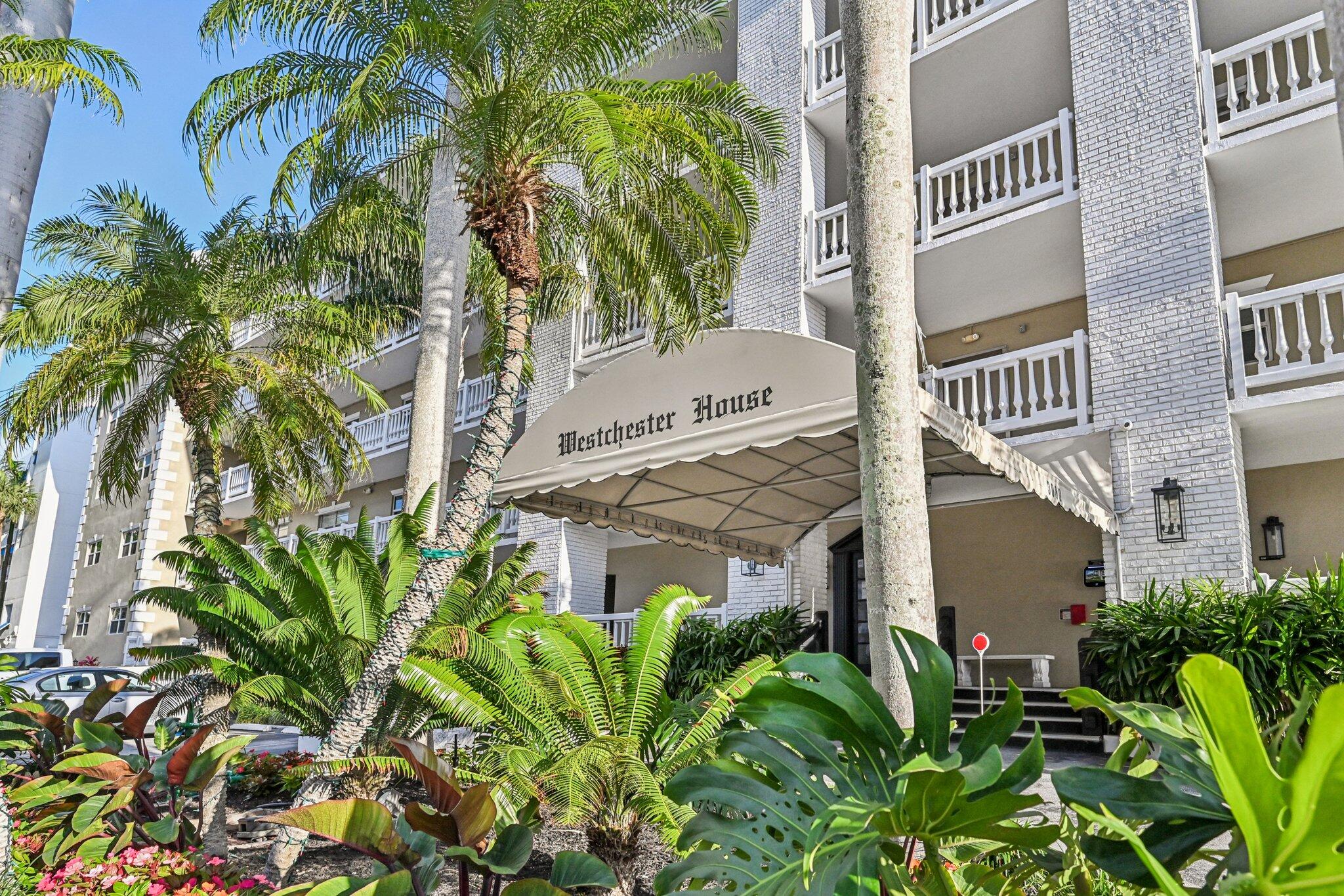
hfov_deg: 82.6
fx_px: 765
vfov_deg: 60.7
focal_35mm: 20
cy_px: 448
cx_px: 672
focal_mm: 20.5
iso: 2000
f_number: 7.1
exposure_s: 1/2500
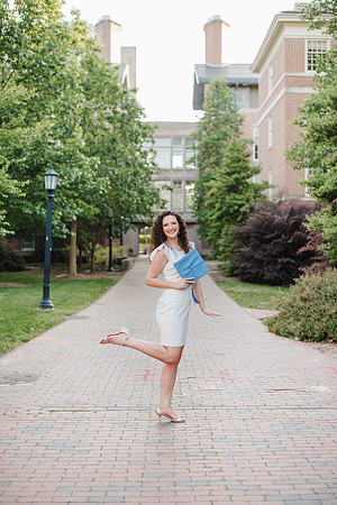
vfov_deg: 39.6
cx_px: 168
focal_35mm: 50
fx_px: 702
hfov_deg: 27.0
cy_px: 252
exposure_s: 1/320
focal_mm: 50
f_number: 2.5
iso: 200
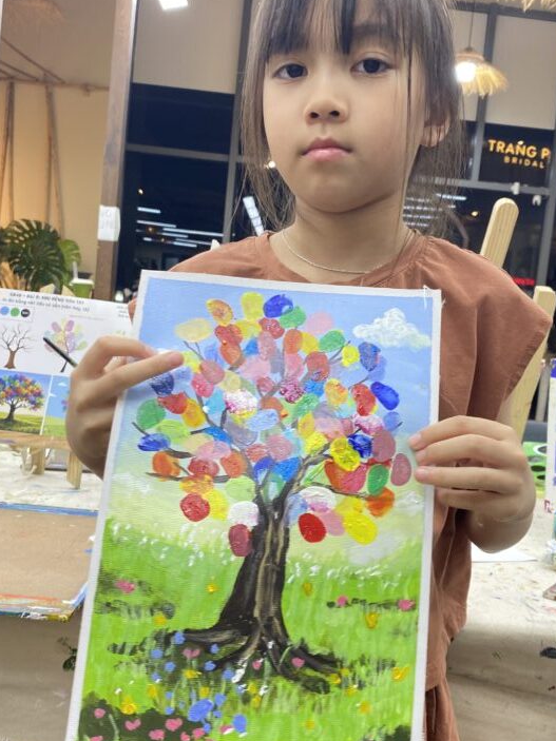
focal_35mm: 37
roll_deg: -5.2
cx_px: 322
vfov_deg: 50.1
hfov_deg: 38.6
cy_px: 385
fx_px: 793
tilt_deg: -3.9
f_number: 1.8
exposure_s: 1/100
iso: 100
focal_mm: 4.25
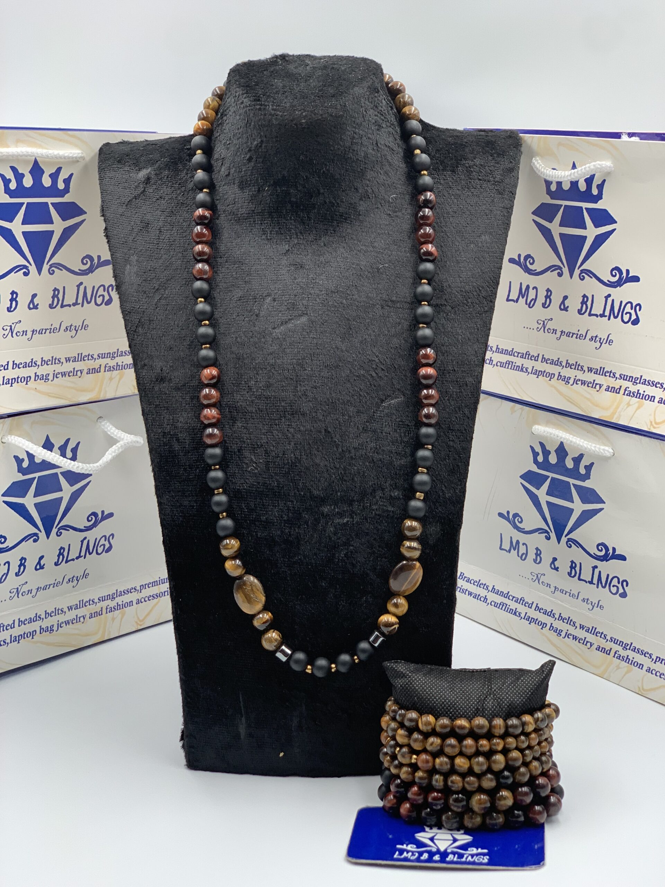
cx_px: 332
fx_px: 1332
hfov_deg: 28.0
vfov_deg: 36.8
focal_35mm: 52
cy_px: 444
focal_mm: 6
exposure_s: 1/100
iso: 50
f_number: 2.4
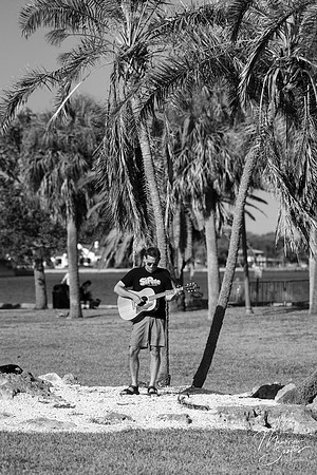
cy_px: 238
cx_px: 158
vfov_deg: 10.3
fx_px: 2641
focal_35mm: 200
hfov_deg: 6.9
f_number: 5.6
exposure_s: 1/2000
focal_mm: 200
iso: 100
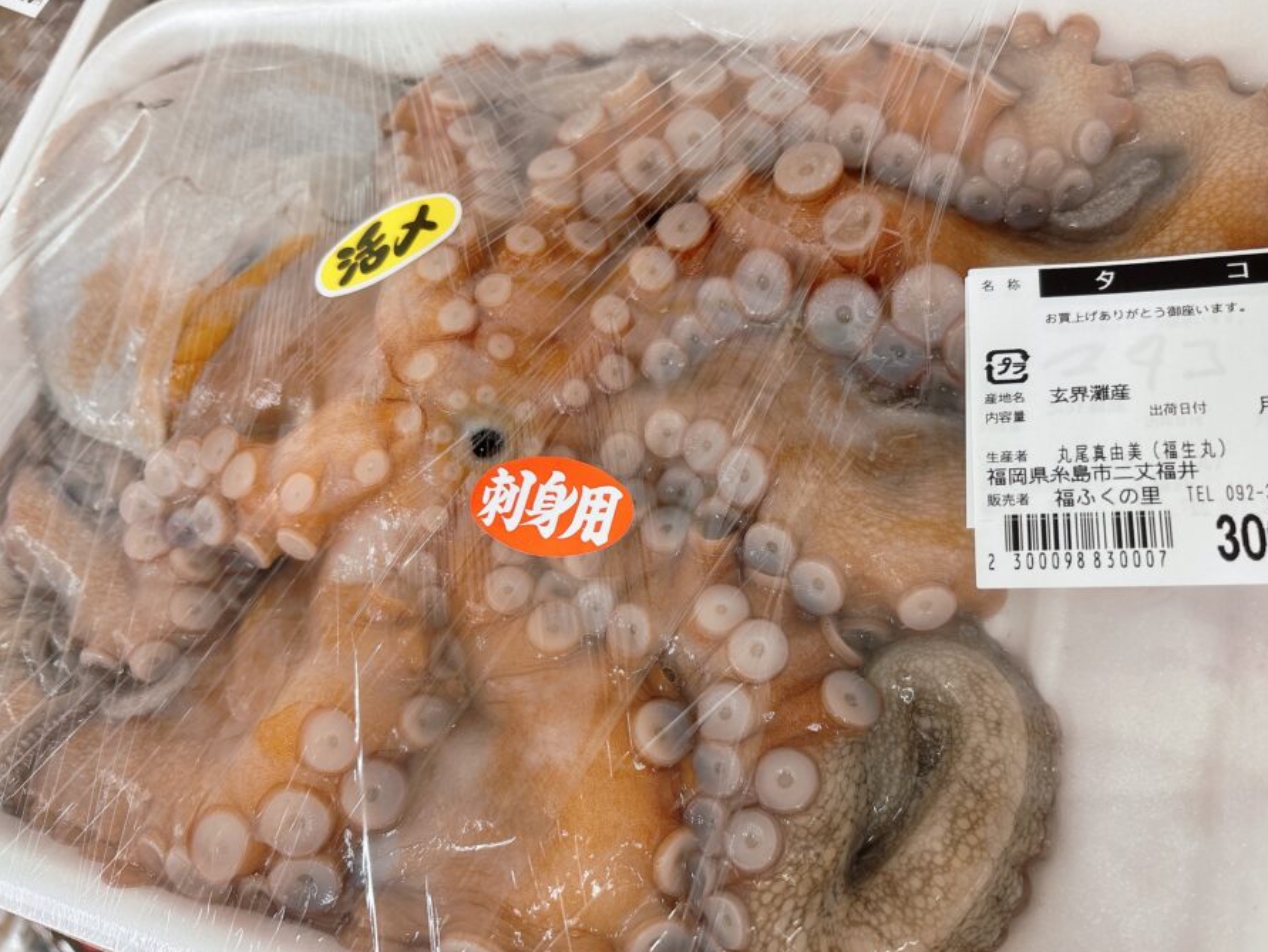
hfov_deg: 63.3
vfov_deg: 49.8
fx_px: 1026
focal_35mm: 28
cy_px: 495
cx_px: 682
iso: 100
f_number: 1.6
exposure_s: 1/60
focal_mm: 5.96
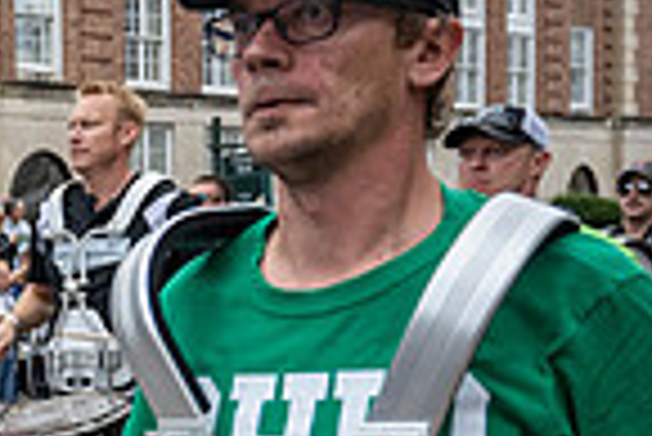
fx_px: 1740
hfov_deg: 17.8
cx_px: -459
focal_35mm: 96
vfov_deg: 14.1
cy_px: 411
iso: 1000
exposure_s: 1/1600
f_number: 4
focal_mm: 24
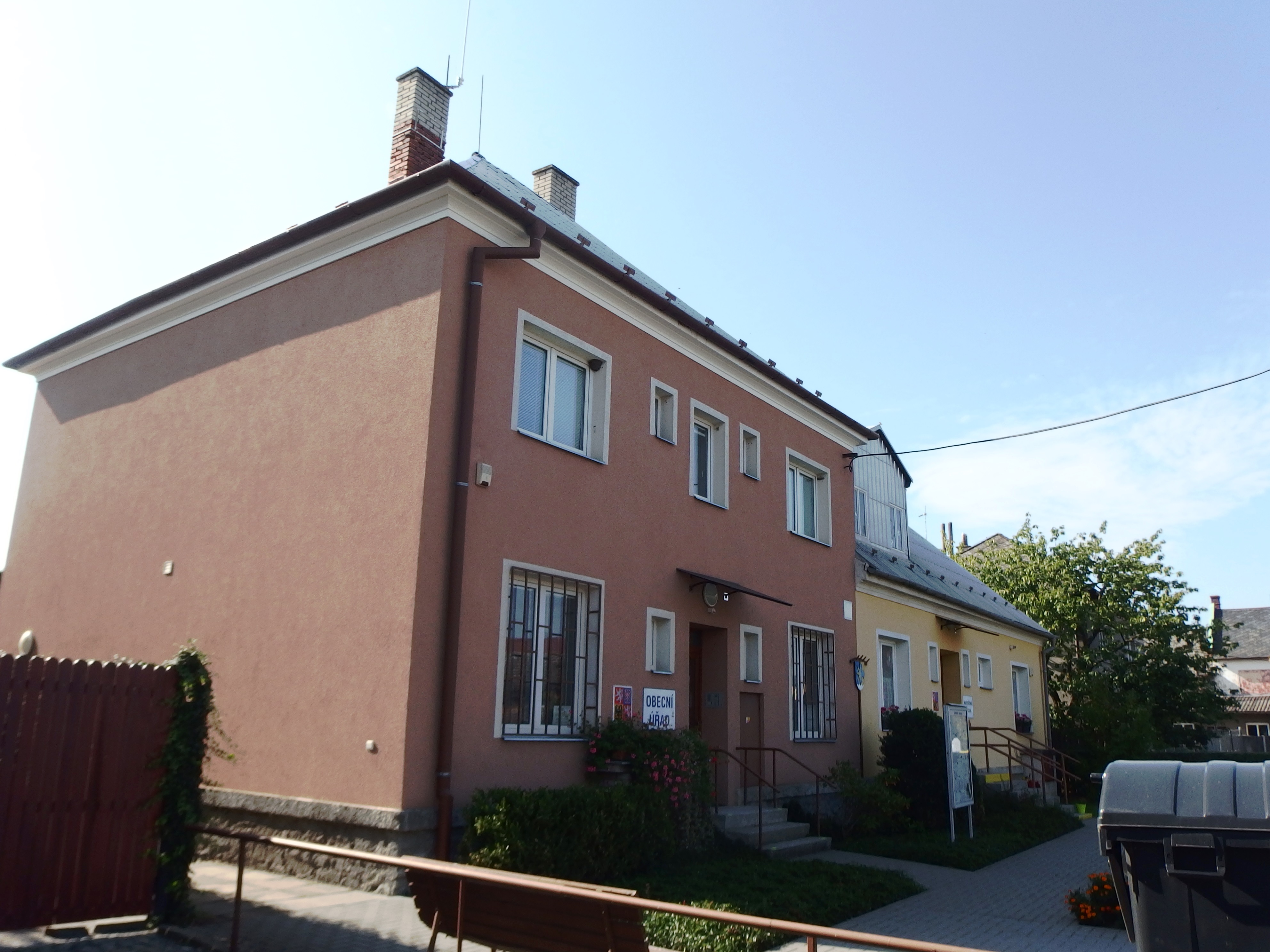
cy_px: 476
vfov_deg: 53.1
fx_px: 954
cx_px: 635
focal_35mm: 26
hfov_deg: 67.3
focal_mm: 4.7
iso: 100
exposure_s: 1/800
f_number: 4
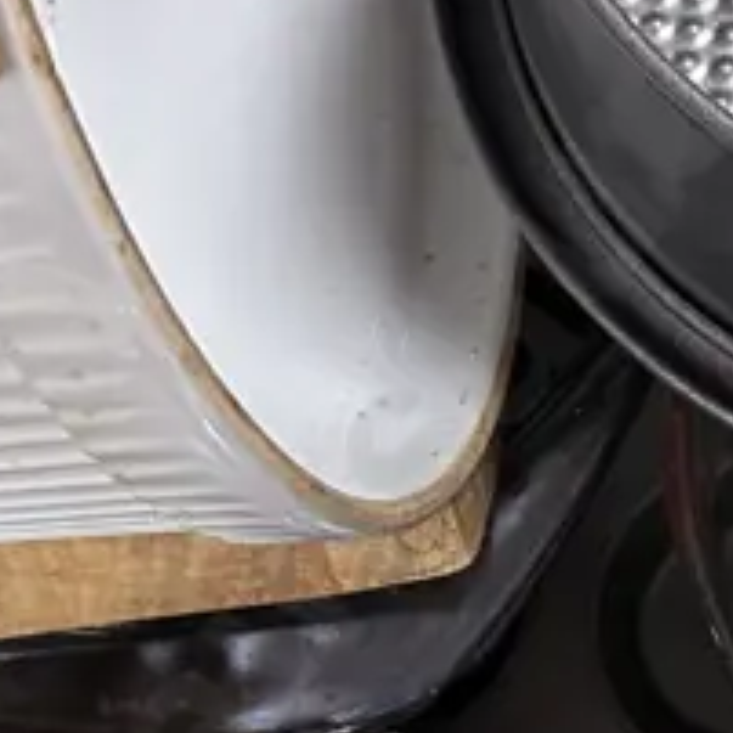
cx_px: 383
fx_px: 2587
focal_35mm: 108
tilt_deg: -78.6
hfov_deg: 16.1
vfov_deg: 16.1
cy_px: 492
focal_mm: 6.86
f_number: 1.78
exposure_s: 1/50
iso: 320
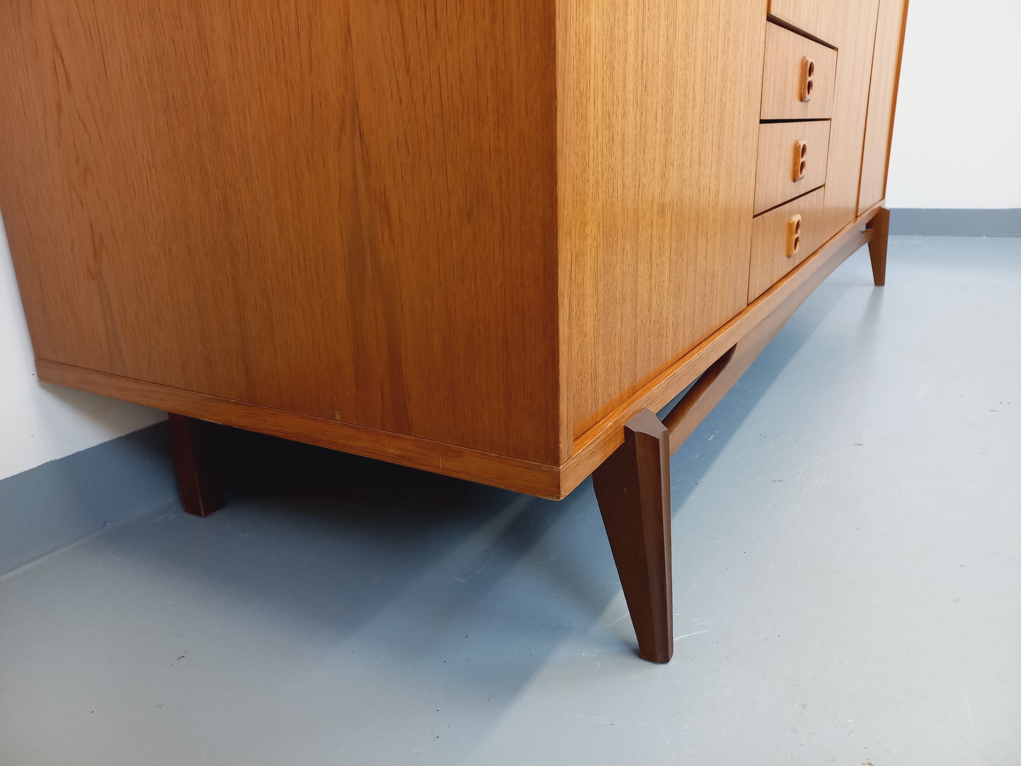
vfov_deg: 54.9
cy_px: 383
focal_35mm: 25
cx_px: 510
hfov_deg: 69.4
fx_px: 737
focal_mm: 4.65
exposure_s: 1/50
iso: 320
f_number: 1.8
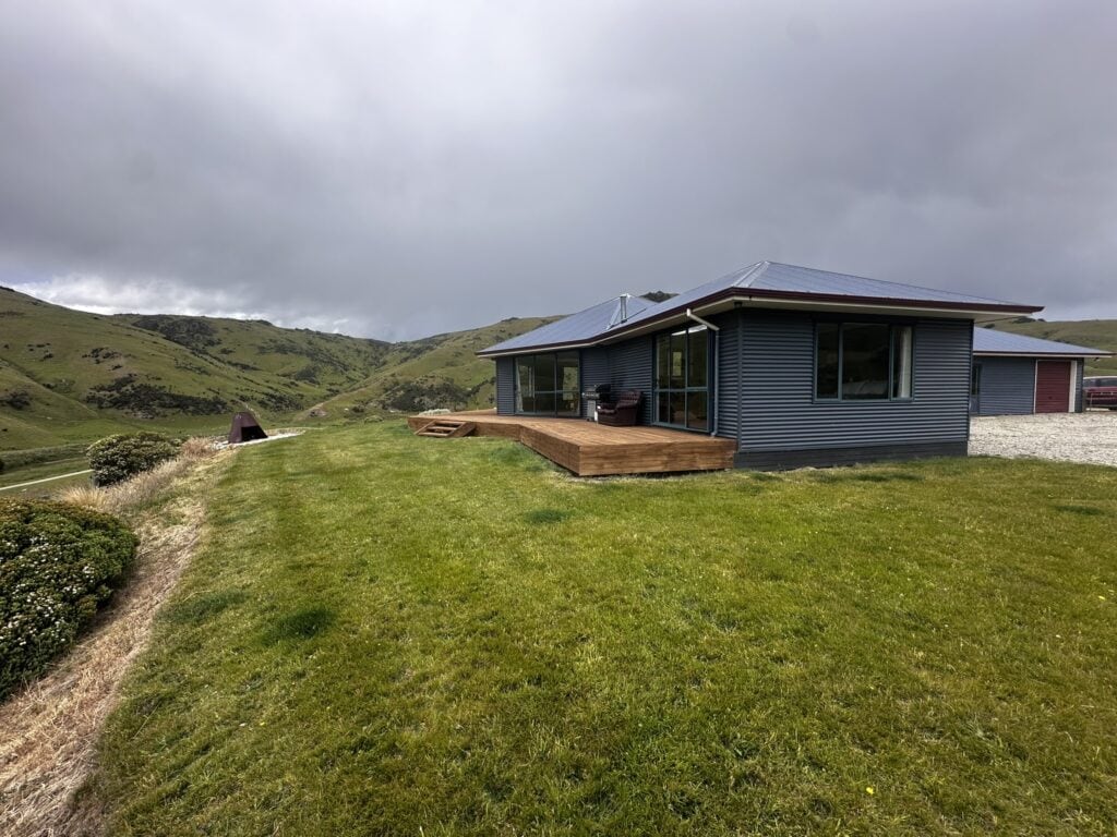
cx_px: 558
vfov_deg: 85.7
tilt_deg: -3.7
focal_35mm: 14
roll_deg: +0.8
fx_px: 452
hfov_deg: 102.1
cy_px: 418
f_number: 2.2
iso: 40
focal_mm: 2.22
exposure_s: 1/1125
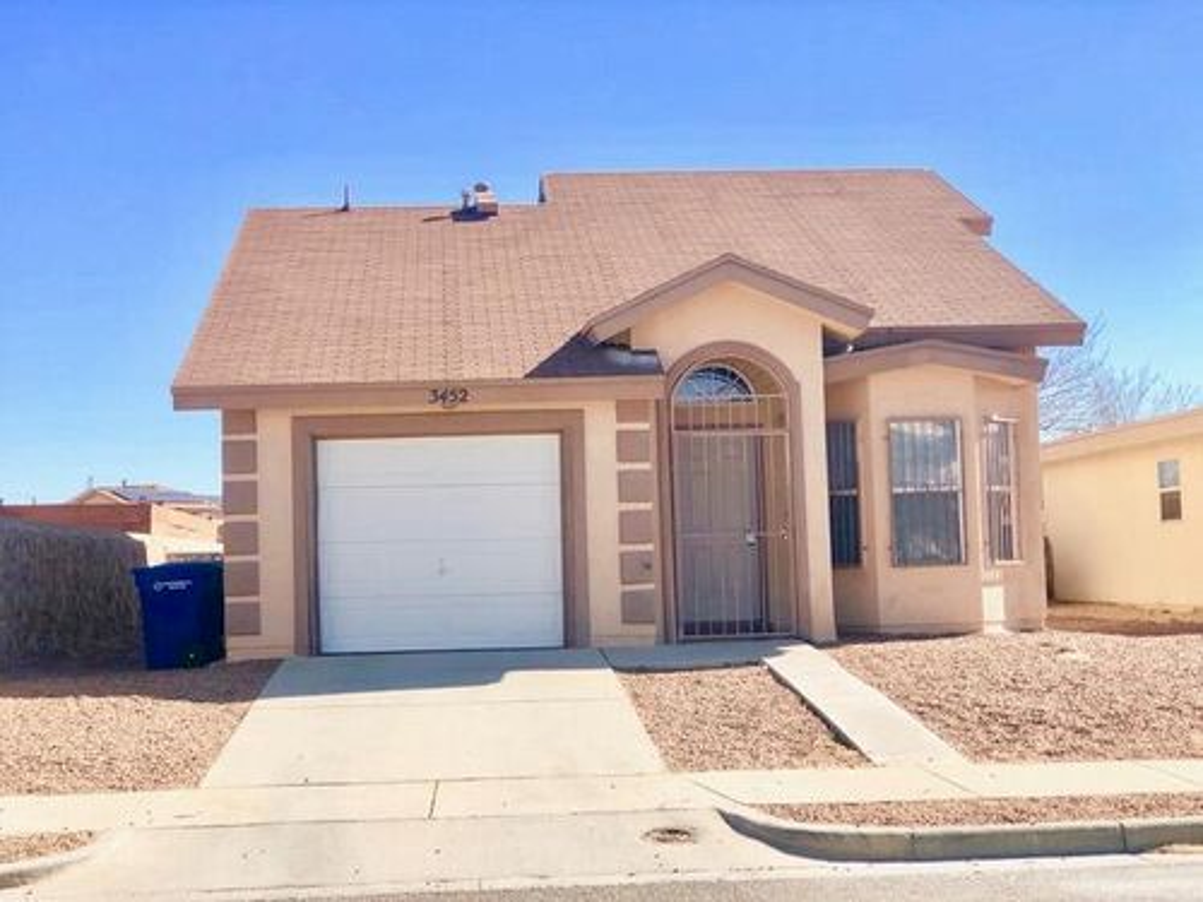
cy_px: 451
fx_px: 1981
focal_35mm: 57
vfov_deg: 25.7
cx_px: 602
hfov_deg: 33.8
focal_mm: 6.6
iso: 20
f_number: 2.8
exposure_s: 1/750
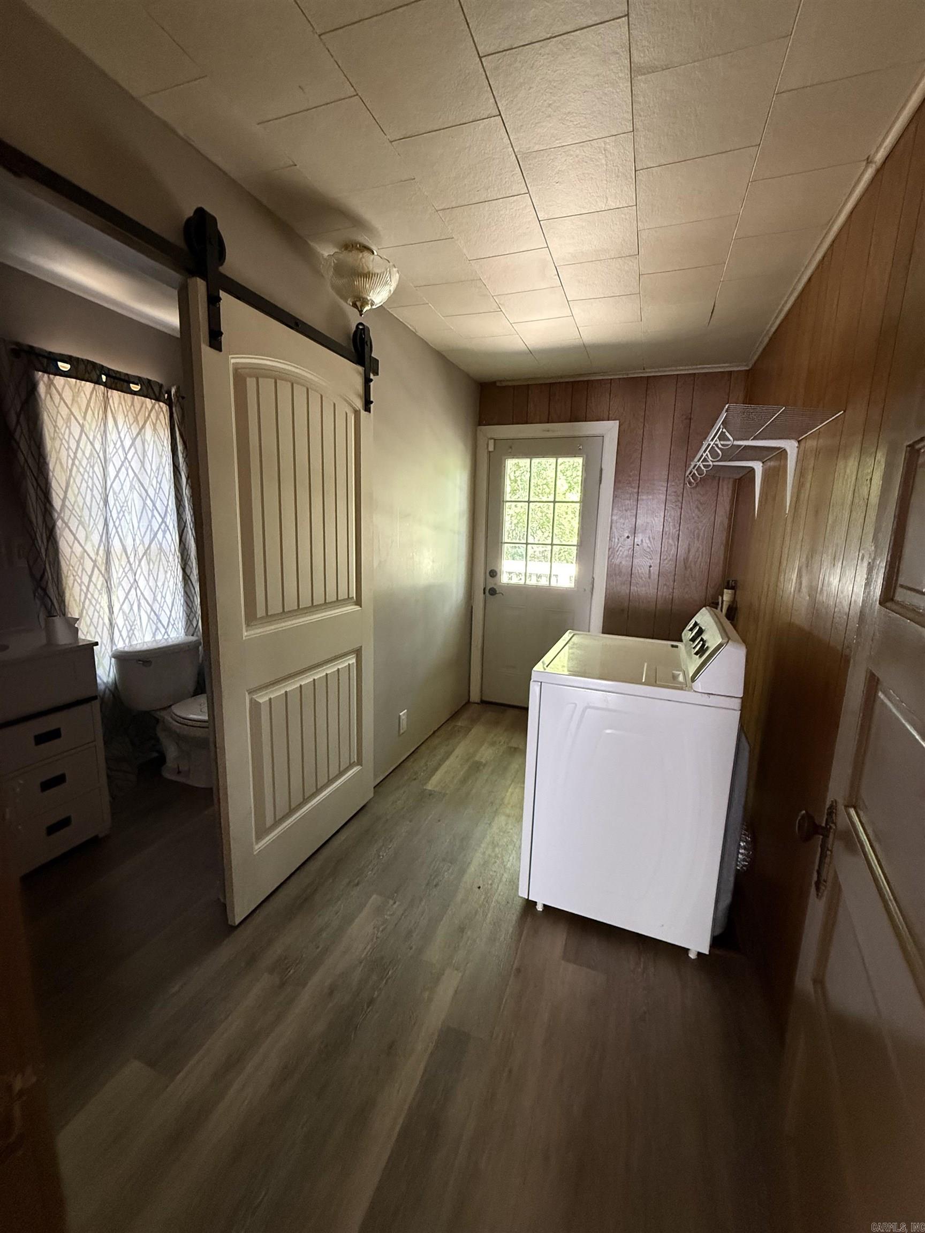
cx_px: 462
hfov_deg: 85.7
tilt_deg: -10.2
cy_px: 616
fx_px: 499
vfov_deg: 102.1
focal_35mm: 14
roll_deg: -2.4
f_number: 2.2
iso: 800
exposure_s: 1/60
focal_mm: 2.22
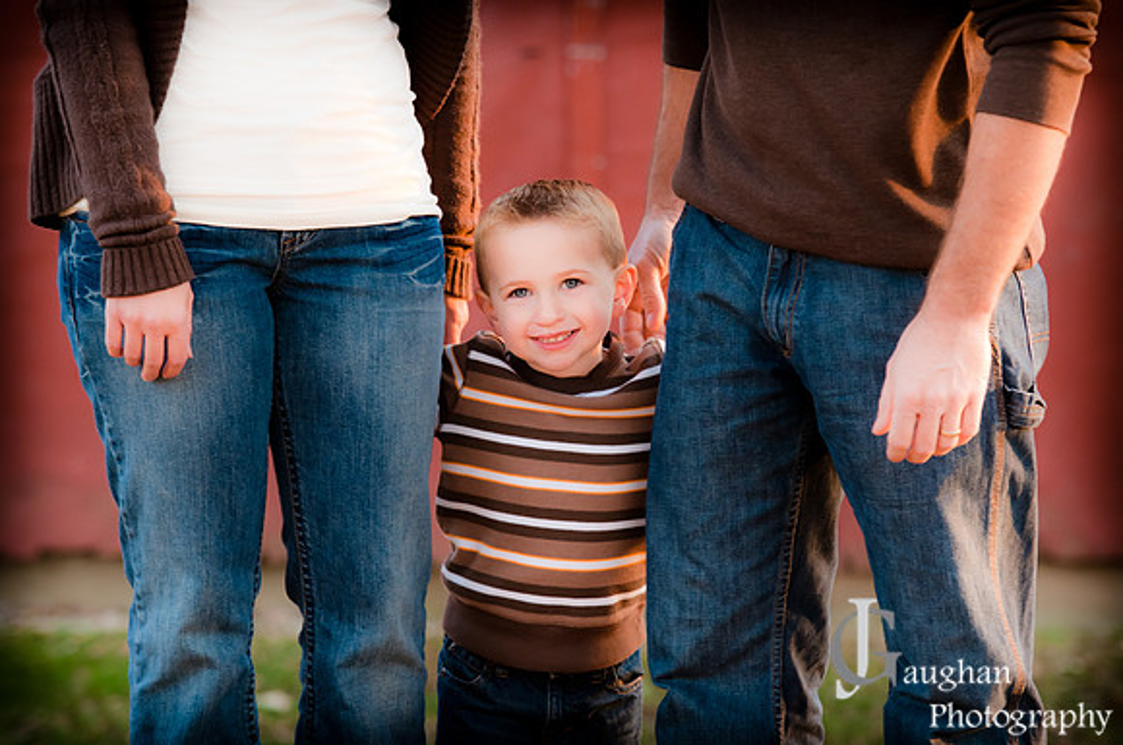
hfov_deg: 11.4
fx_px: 5607
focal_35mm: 180
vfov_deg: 7.6
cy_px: 372
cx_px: 562
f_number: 3.5
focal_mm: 120
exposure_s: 1/160
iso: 800
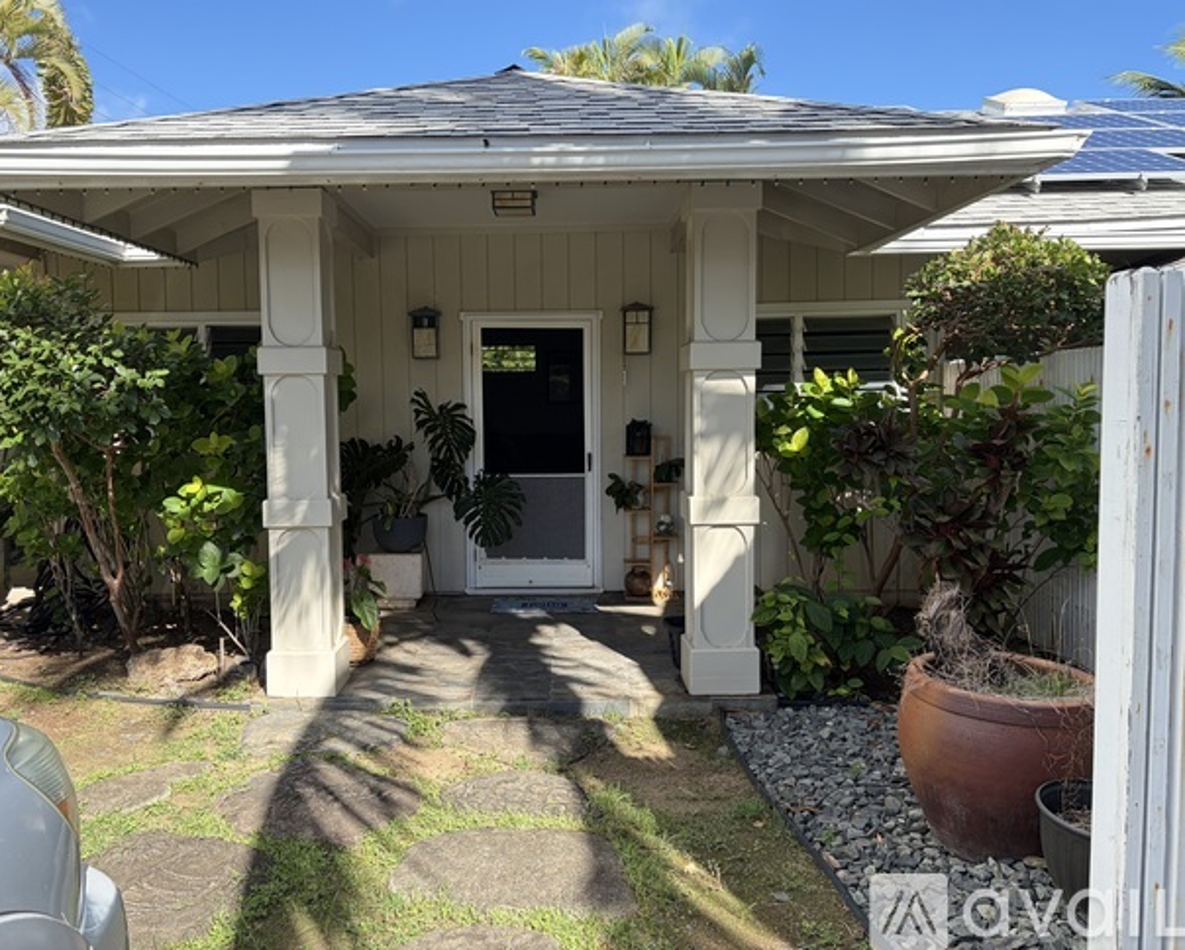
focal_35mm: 28
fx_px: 983
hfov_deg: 62.0
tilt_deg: -4.9
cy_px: 461
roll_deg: +1.4
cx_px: 533
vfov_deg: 51.6
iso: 64
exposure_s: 1/1420
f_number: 1.6
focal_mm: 5.96
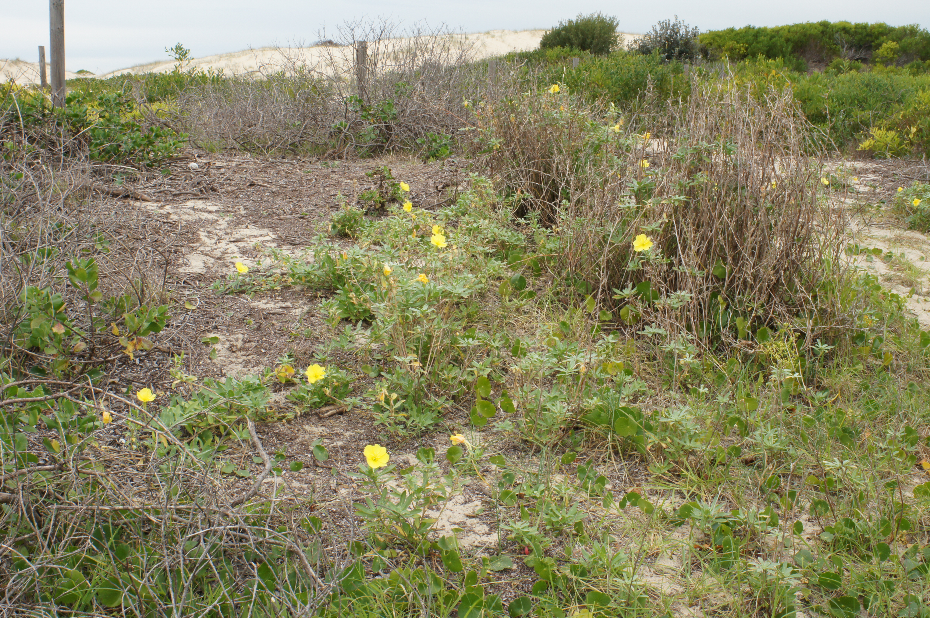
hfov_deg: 43.6
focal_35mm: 45
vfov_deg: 29.8
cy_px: 309
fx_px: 1161
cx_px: 465
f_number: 22
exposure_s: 1/50
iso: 320
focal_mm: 30
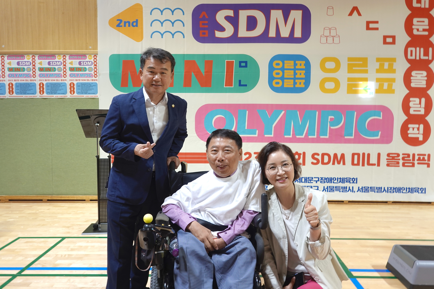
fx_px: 289
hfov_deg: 73.7
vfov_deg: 53.1
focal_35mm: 24
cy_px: 144
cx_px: 217
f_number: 2.8
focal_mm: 9
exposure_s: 1/30
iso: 100
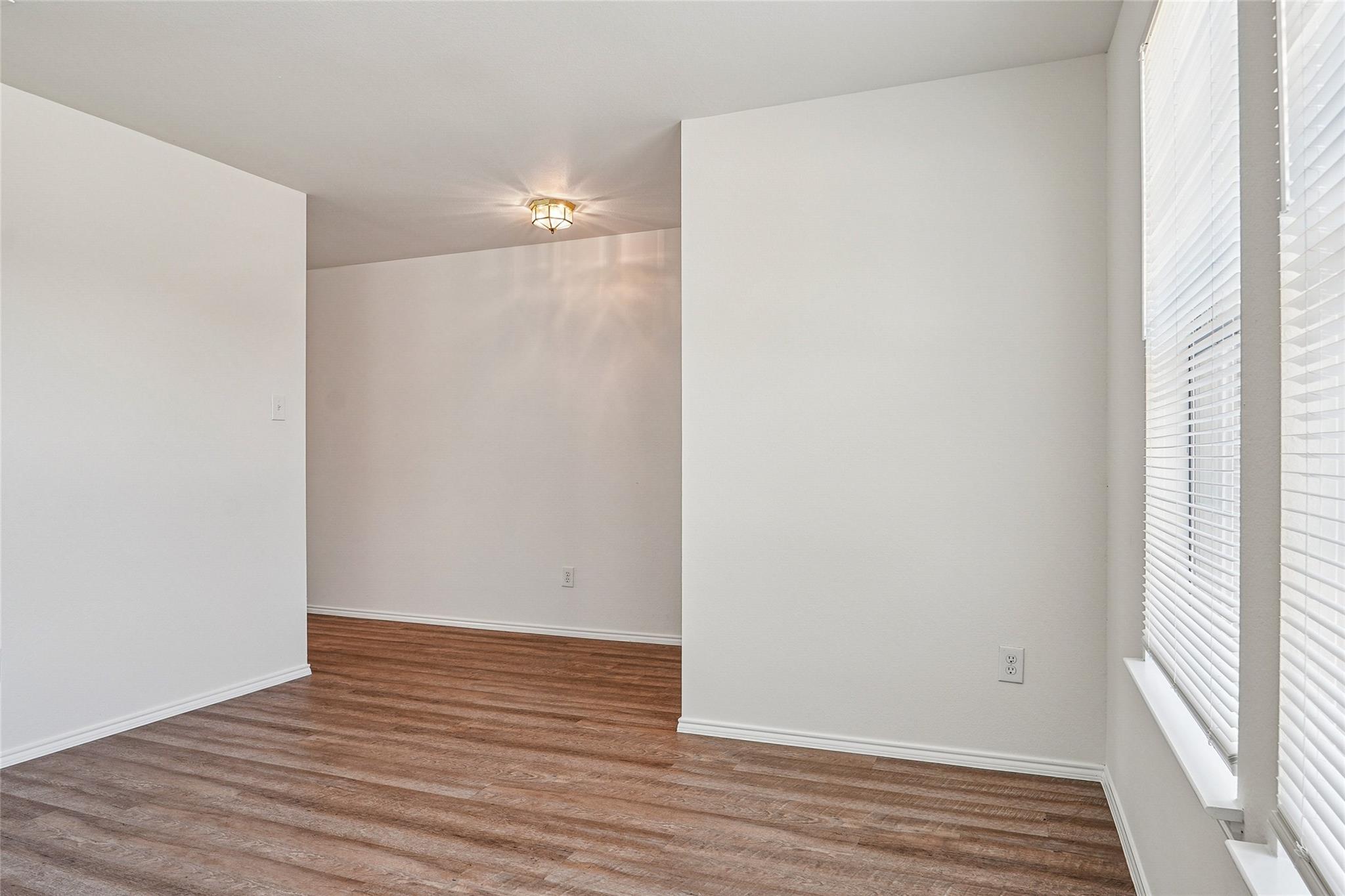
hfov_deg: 81.2
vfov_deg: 59.5
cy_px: 448
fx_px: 784
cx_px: 672
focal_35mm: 21
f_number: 9
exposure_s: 1/5
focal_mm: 14
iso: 100
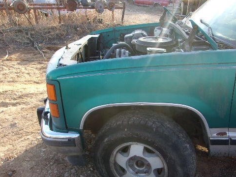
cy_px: 108
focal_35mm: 36
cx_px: 148
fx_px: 245
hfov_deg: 50.8
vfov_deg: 39.5
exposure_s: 1/140
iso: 80
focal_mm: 4.9
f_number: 3
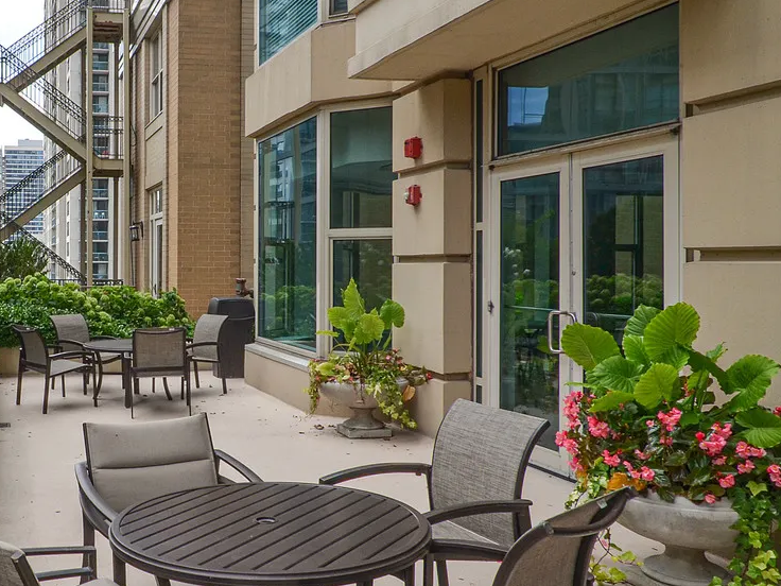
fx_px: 791
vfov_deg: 40.6
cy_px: 316
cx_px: 137
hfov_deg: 49.0
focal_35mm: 35
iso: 200
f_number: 7.1
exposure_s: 1/200
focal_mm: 11
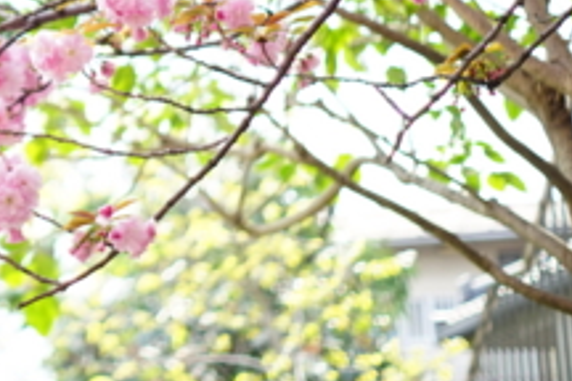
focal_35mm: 148
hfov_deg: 13.3
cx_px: -185
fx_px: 2351
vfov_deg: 9.1
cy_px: -155
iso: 100
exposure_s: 1/200
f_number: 2
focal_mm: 50
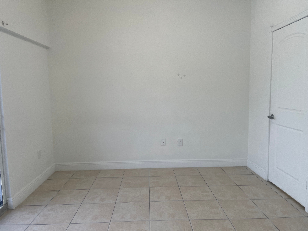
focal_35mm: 26
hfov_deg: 67.3
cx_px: 154
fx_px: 231
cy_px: 116
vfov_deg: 53.1
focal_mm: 5.1
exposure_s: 1/120
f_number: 1.6
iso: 64
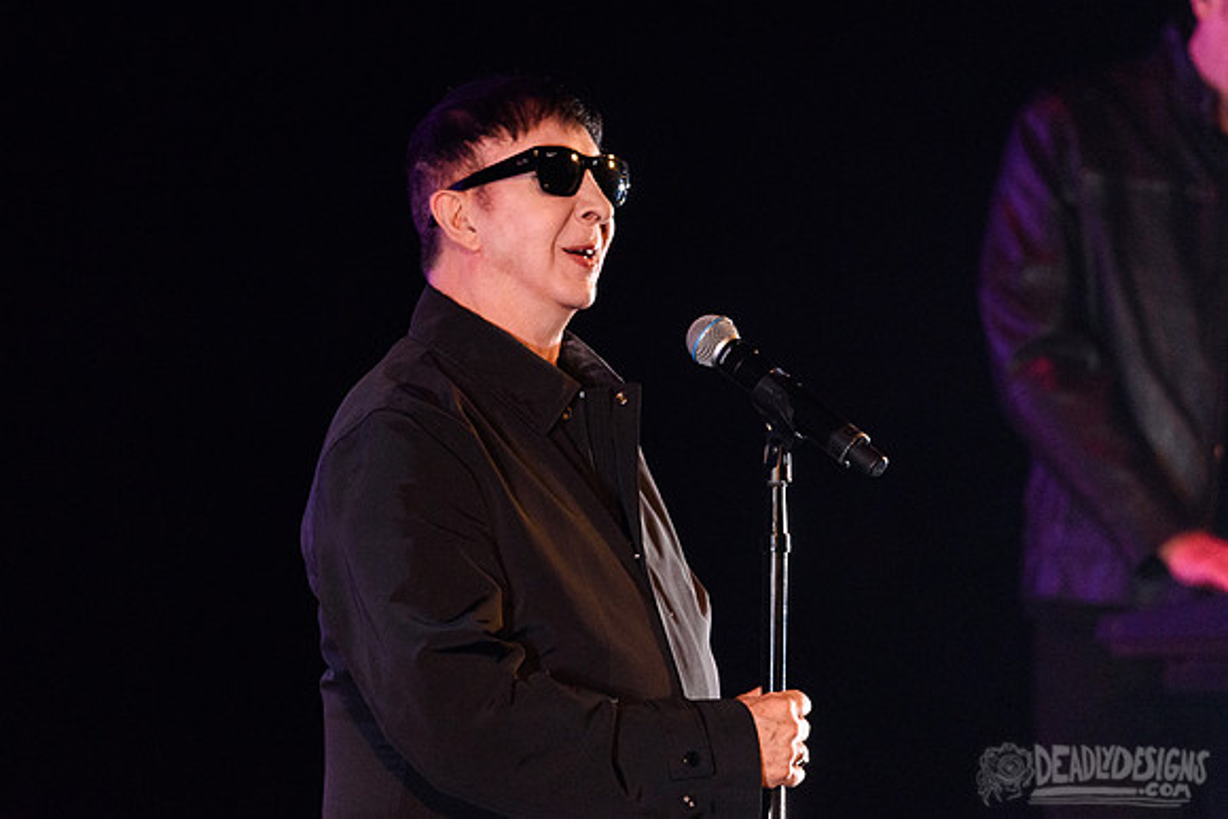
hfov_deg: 3.4
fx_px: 20773
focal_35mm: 609
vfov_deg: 2.3
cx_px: 644
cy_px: 326
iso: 4000
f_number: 6
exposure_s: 1/200
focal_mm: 480
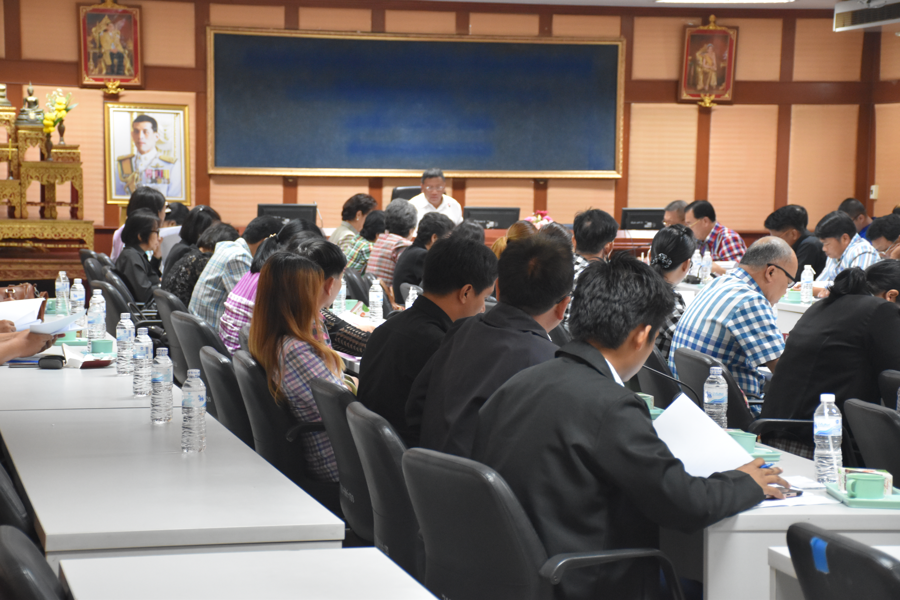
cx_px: 450
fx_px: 2100
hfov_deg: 24.2
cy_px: 300
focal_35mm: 84
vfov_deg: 16.3
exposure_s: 1/60
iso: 2500
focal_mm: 56
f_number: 4.8
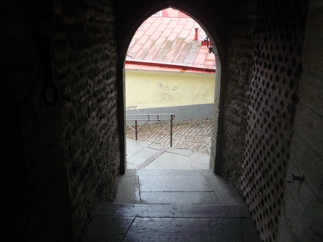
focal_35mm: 33
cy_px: 121
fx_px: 308
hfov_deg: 55.4
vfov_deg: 42.9
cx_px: 162
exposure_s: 1/30
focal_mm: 5.5
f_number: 2.8
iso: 250
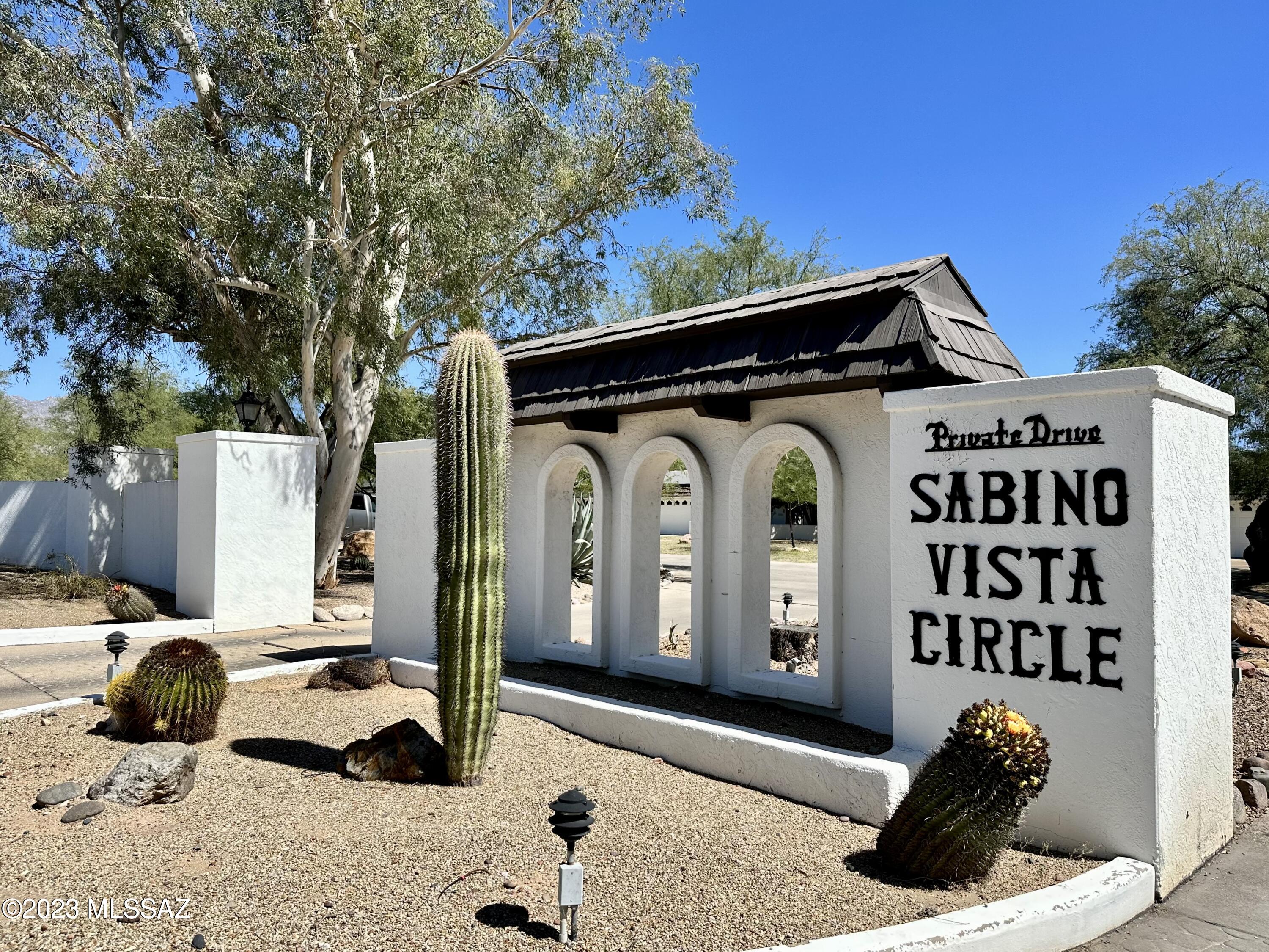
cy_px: 476
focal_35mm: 24
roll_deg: -2.2
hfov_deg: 71.6
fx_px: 880
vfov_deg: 56.8
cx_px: 634
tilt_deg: +1.7
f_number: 1.78
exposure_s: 1/5000
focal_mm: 6.86
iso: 80
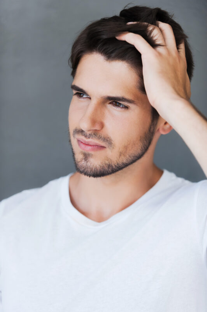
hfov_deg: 13.9
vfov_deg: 20.8
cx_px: 104
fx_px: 847
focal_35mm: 98
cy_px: 156
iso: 320
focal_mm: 98
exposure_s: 1/160
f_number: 3.2
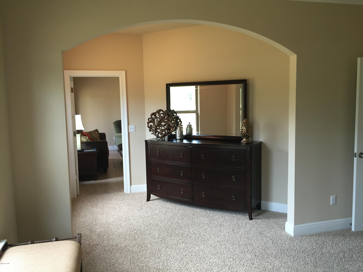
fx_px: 304
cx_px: 182
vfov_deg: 48.2
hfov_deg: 61.7
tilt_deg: -4.5
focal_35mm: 29
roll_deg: +0.0
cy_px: 136
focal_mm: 4.15
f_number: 2.2
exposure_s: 1/30
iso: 64
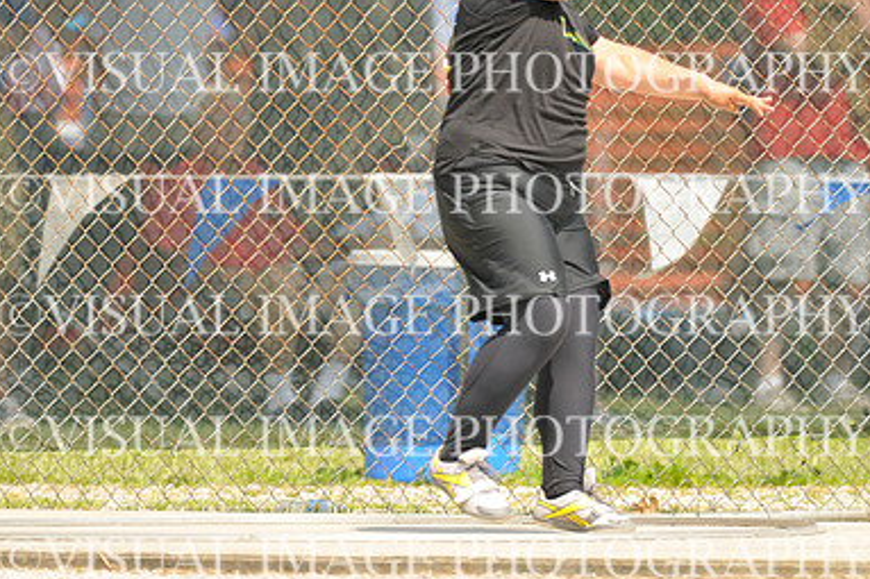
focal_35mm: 953
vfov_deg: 1.4
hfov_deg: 2.2
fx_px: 23020
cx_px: 435
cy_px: 134
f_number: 4
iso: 400
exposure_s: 1/1600
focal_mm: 420
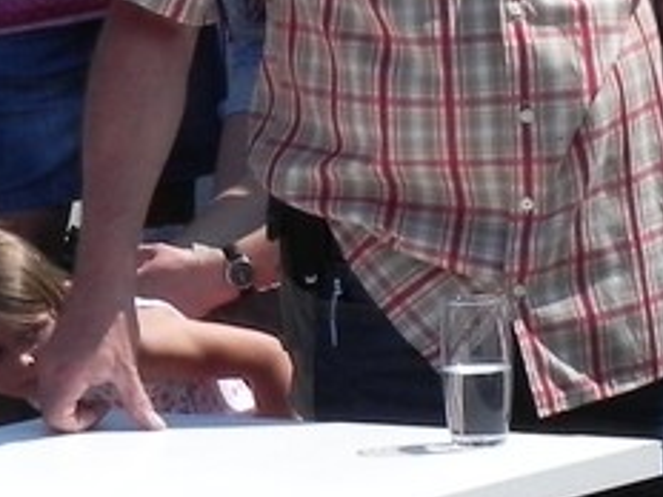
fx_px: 6340
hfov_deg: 5.9
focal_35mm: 331
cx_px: -594
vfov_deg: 4.5
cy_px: 251
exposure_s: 1/478
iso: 160
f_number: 8
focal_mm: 13.4
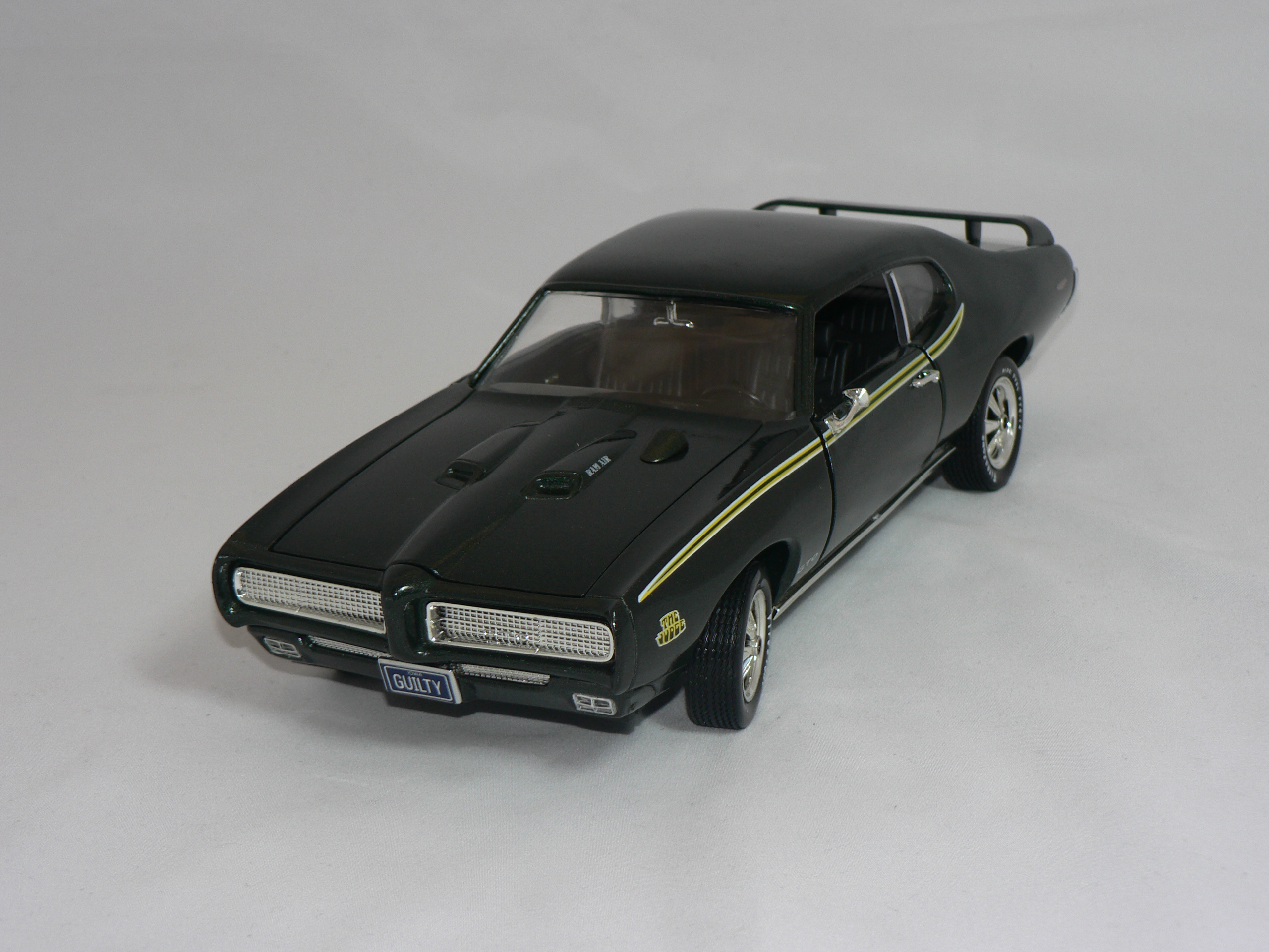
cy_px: 476
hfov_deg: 27.4
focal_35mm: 71
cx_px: 634
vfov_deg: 20.7
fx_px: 2603
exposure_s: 1/60
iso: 80
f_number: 3.2
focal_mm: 11.8
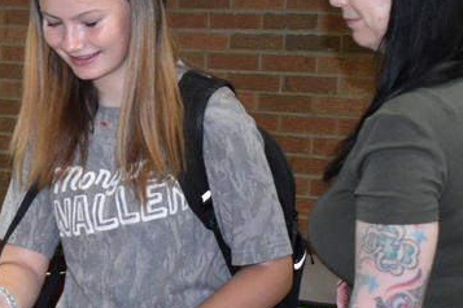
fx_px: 1716
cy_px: 178
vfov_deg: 10.3
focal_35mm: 133
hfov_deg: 14.8
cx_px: -97
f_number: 4.2
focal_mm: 31
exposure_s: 1/125
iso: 1250
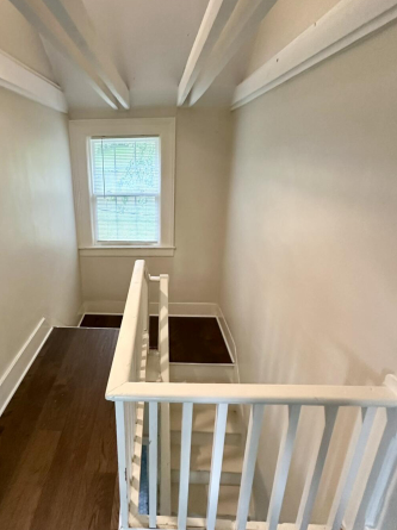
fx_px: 322
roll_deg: +0.6
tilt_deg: -18.8
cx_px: 129
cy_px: 271
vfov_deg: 79.0
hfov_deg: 61.7
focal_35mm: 21
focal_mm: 2.22
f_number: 2.2
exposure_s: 1/60
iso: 400
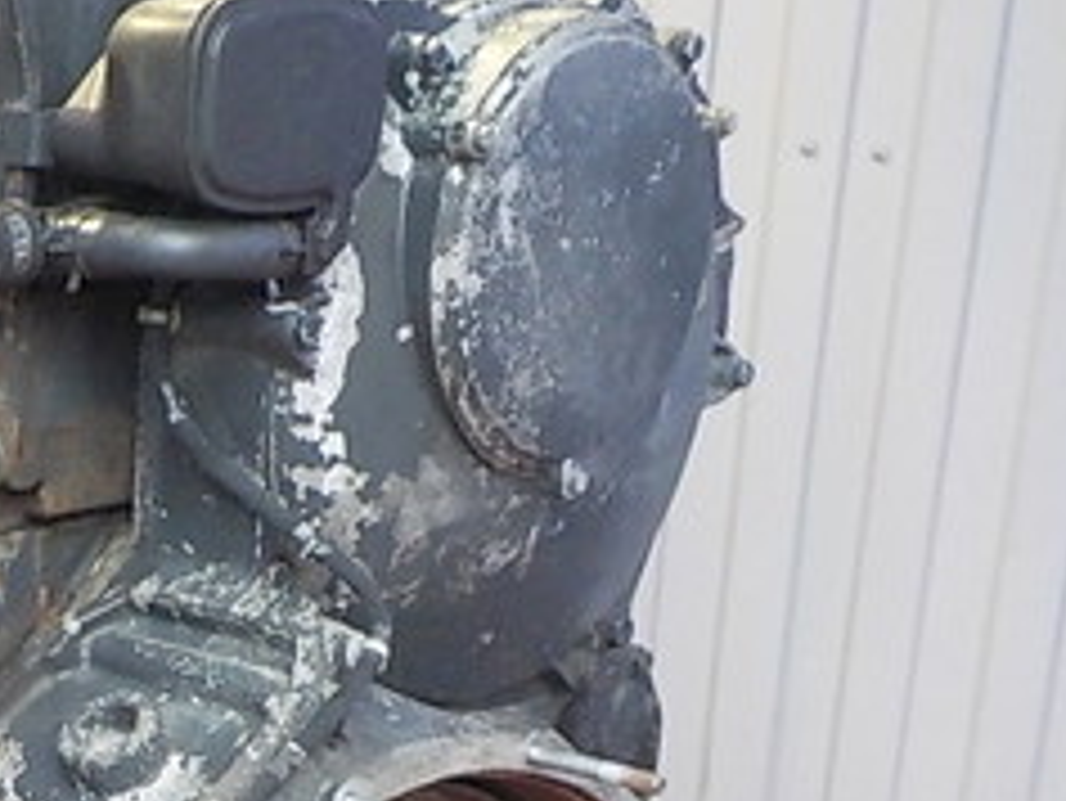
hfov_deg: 22.0
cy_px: 819
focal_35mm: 81
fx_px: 2496
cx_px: -265
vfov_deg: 17.7
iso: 400
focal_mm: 4.1
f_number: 3.3
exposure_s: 1/20
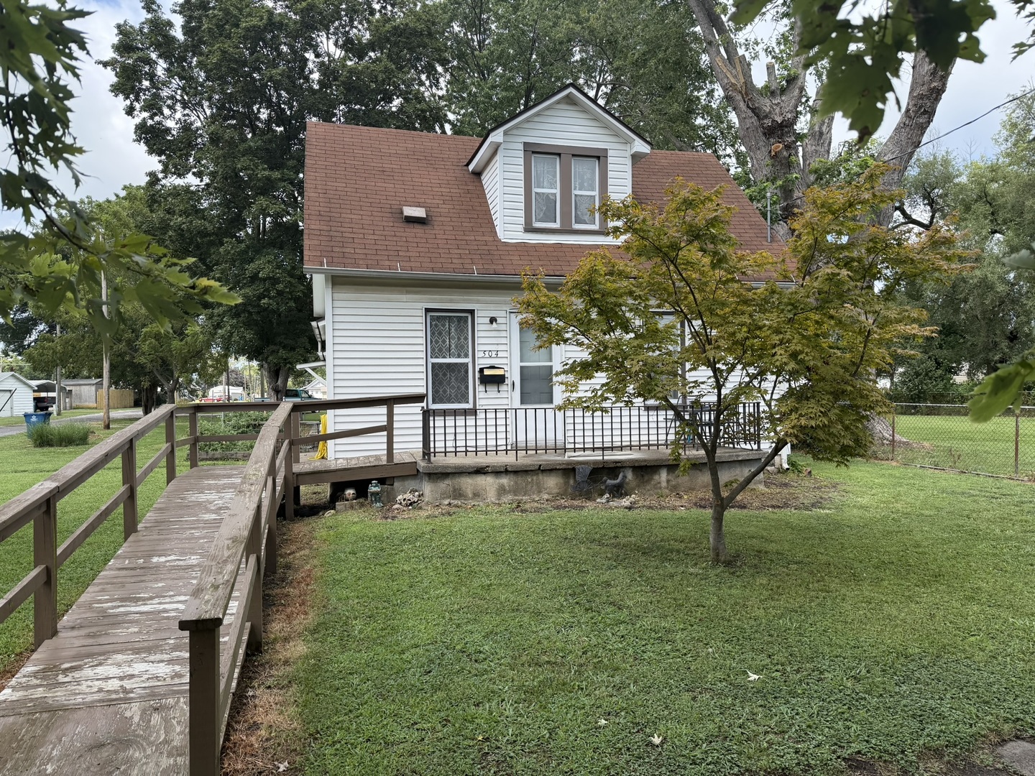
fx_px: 718
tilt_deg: +0.7
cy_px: 388
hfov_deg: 71.6
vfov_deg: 56.8
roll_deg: +0.8
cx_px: 518
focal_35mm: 24
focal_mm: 6.76
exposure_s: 1/1949
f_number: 1.78
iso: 100
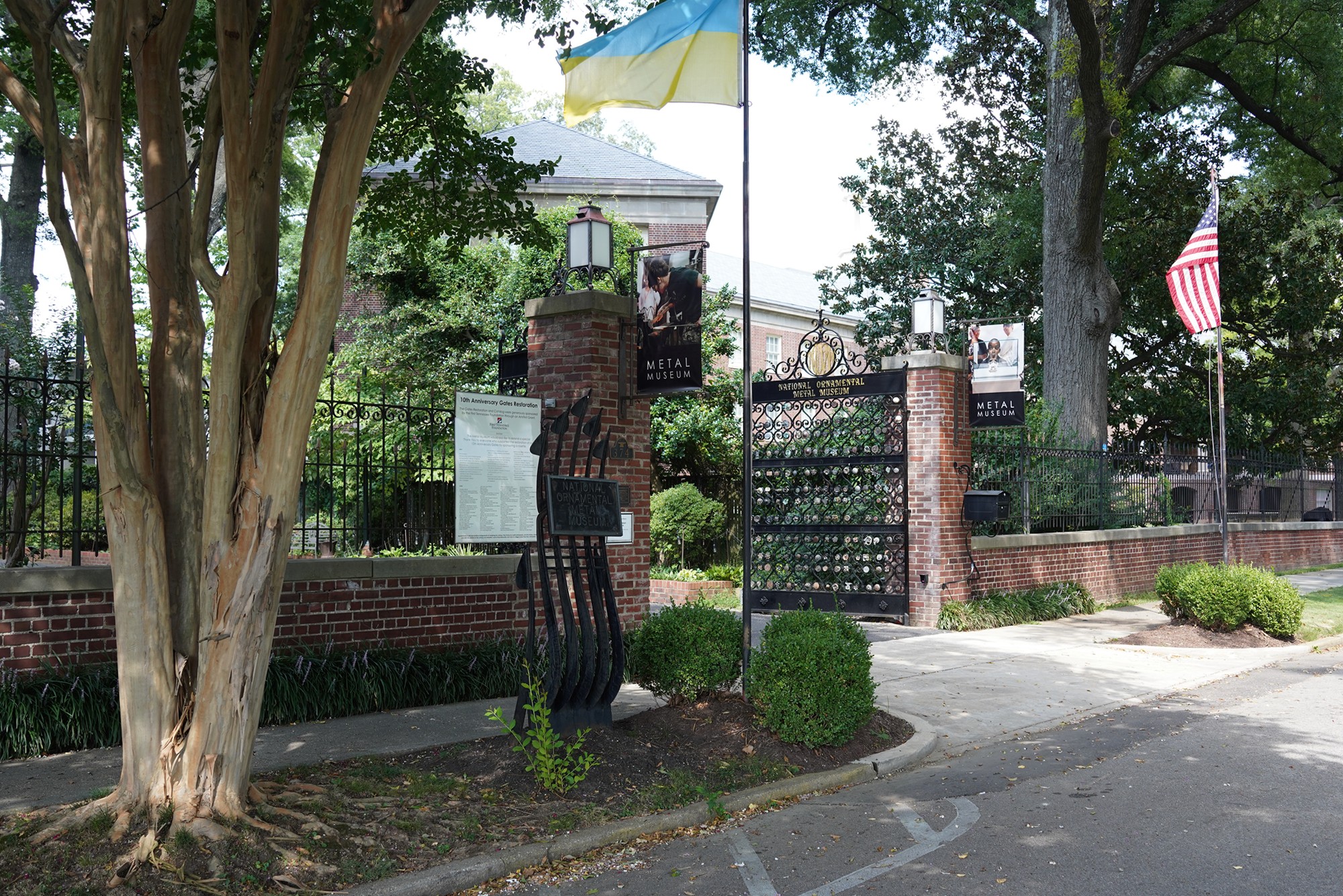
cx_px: 672
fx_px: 1194
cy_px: 448
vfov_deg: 41.1
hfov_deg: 58.7
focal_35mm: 32
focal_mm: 32
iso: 400
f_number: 4.5
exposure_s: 1/100
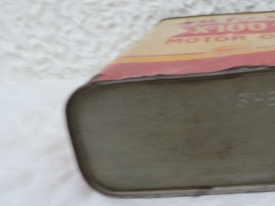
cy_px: 123
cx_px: 219
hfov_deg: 41.2
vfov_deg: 32.8
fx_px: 349
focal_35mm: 44
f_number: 3
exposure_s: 1/200
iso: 80
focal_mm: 4.3
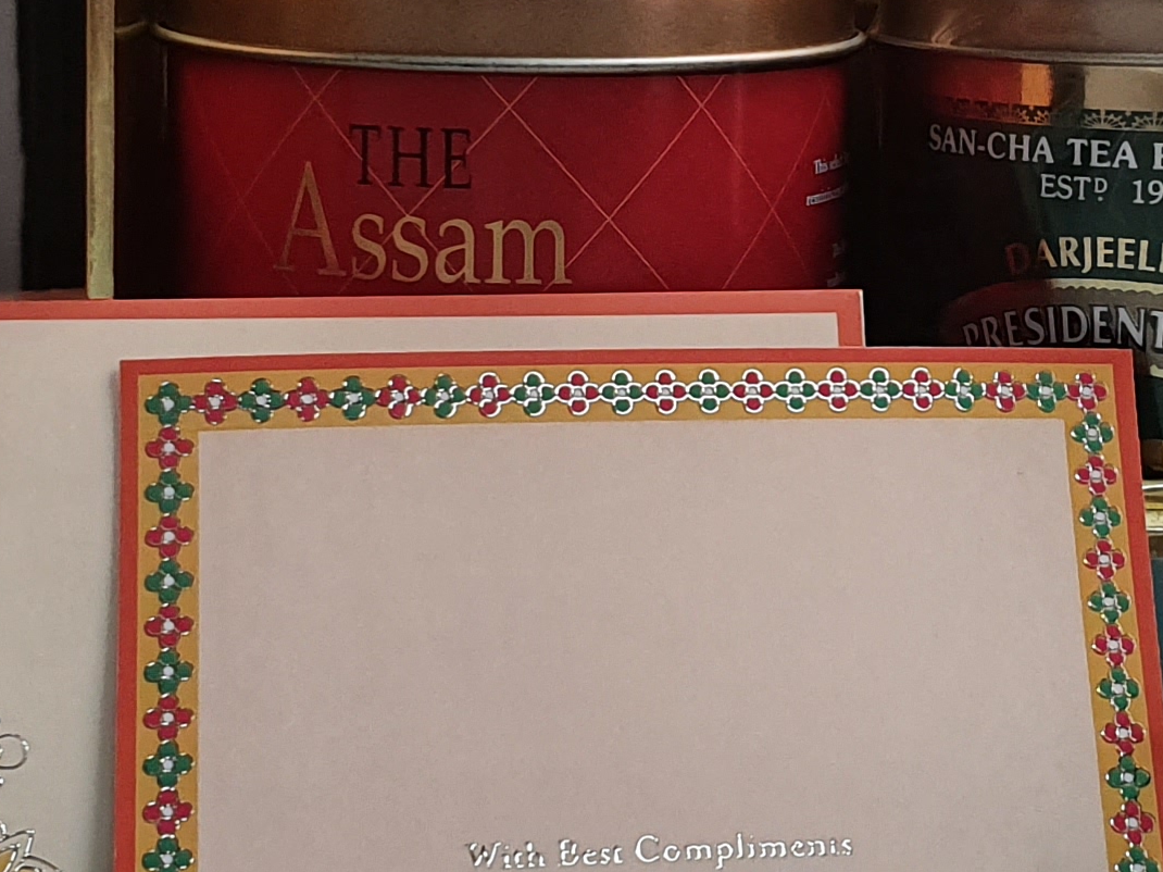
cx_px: 784
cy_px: 274
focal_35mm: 98
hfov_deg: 20.0
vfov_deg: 15.0
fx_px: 3292
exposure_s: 1/100
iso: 160
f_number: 2.4
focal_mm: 4.32
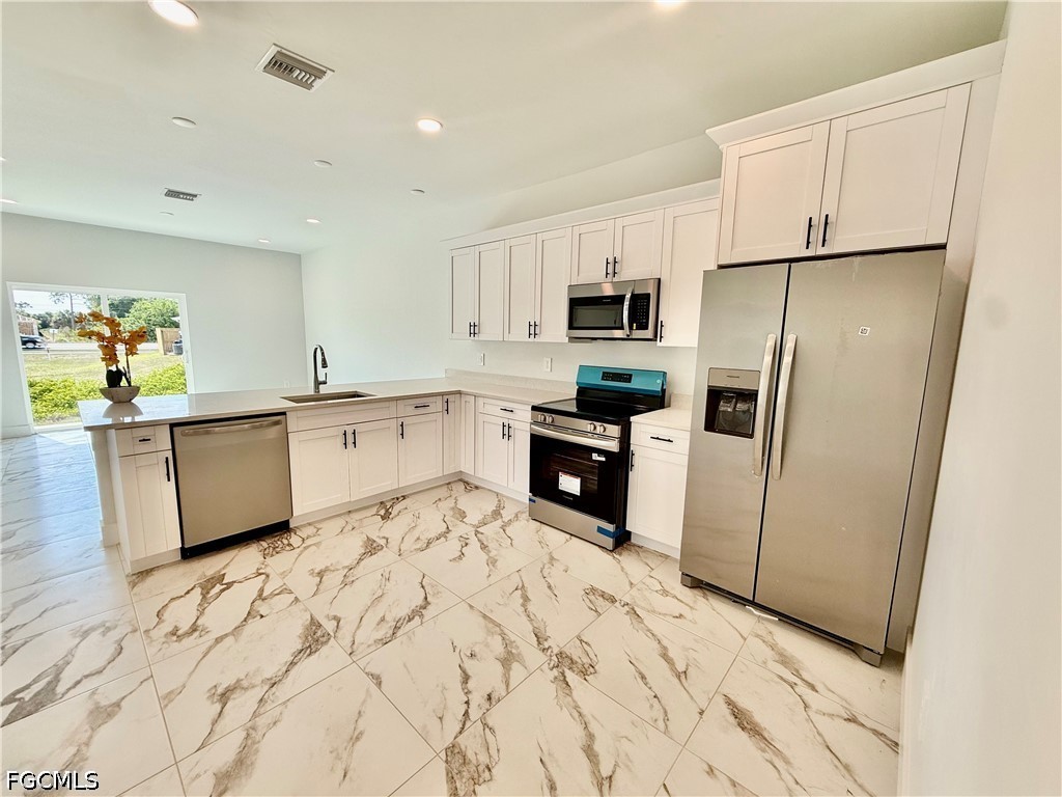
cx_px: 531
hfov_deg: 102.1
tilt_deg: -8.0
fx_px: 430
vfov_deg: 85.7
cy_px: 398
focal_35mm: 14
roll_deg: -1.5
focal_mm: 2.22
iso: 50
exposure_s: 1/116
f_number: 2.2
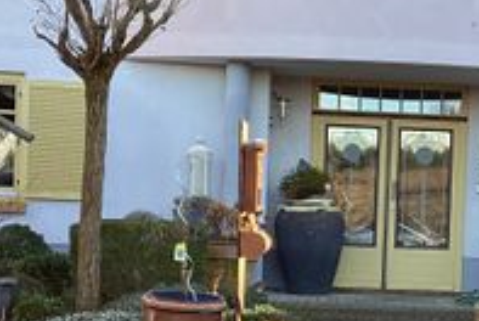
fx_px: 1306
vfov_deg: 13.9
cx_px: 443
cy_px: 253
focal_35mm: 98
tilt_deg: -2.8
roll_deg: -2.2
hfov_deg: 20.3
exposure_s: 1/100
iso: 32
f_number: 2.4
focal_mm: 3.3
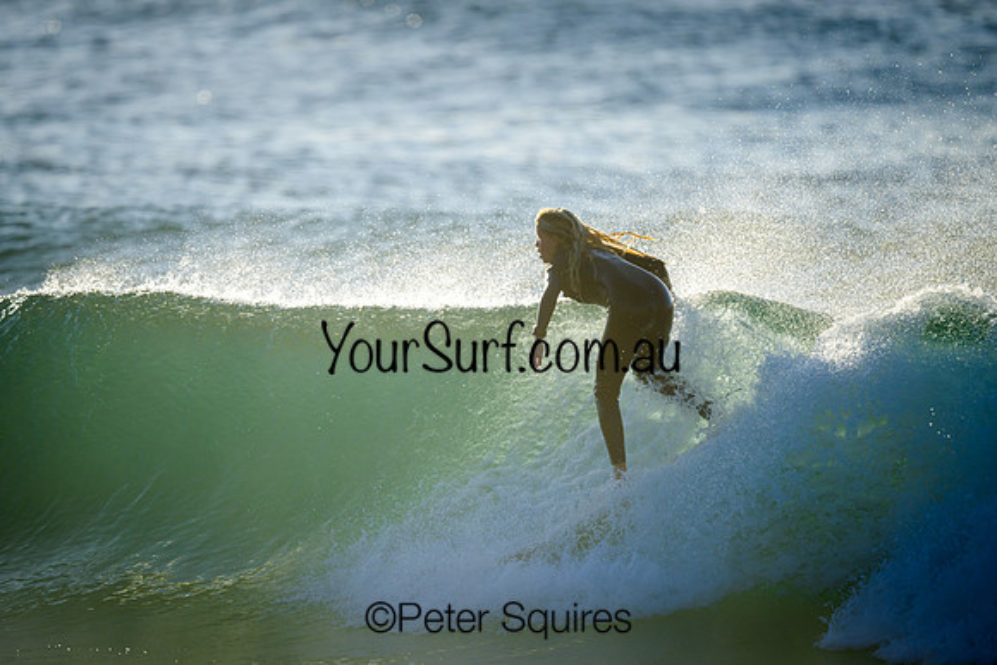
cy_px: 332
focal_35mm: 800
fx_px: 22160
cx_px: 498
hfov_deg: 2.6
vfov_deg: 1.7
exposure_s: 1/2000
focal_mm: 800
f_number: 6.3
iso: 250
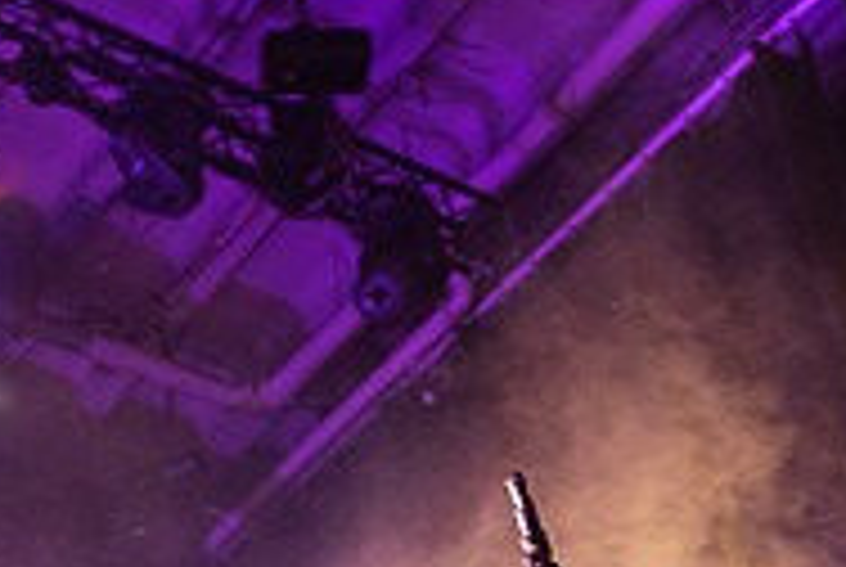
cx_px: -27
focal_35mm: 74
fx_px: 1742
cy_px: 695
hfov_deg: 25.7
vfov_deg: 17.5
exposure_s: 1/160
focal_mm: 24
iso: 3200
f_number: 3.2
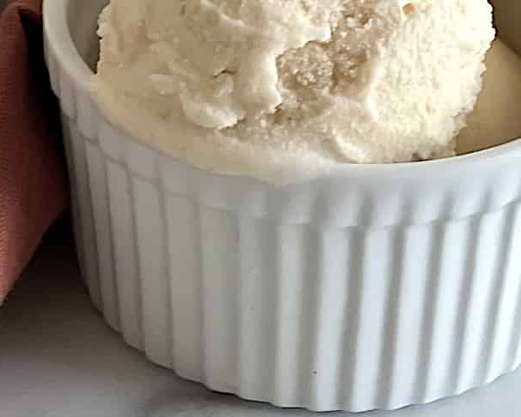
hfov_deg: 9.8
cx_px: 152
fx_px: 3038
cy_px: -150
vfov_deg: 7.7
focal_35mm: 197
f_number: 2.8
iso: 250
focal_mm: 9
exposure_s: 1/40
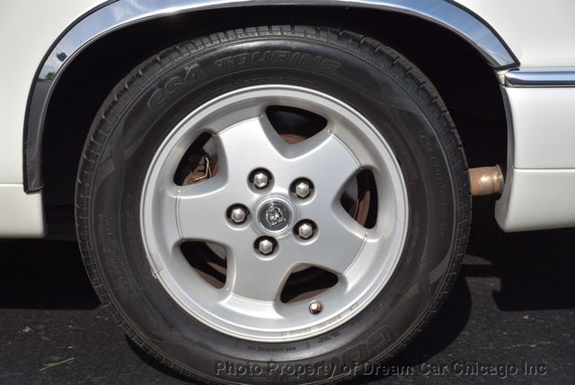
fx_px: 1798
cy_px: 192
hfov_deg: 18.2
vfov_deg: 12.2
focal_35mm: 112
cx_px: 288
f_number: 8
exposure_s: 1/1000
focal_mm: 75
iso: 280
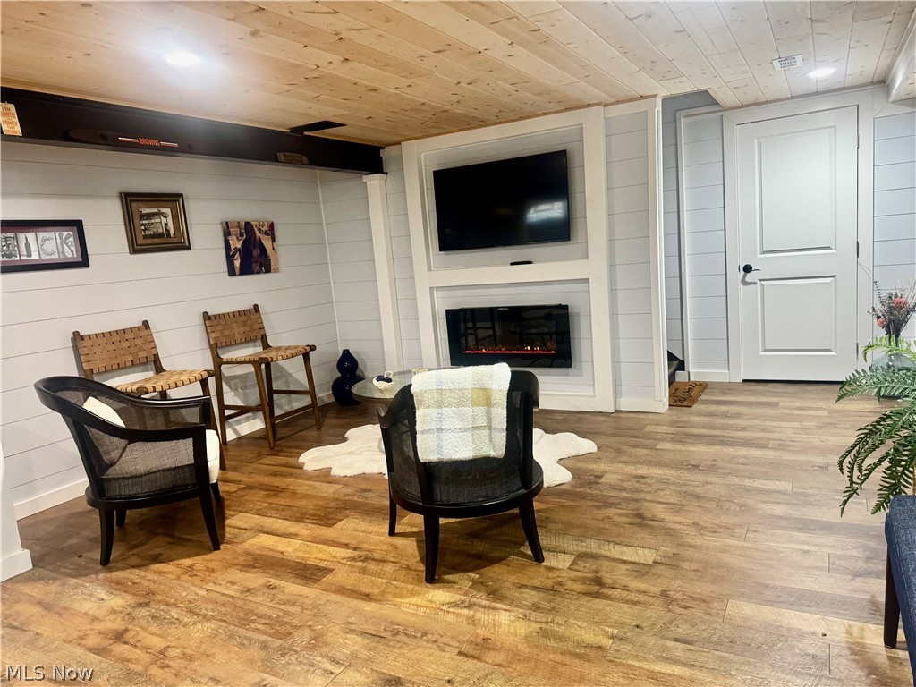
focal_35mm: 24
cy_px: 344
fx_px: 635
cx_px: 458
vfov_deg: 56.8
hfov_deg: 71.6
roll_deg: +4.2
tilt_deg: -10.0
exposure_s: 1/60
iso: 250
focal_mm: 6.76
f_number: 1.78
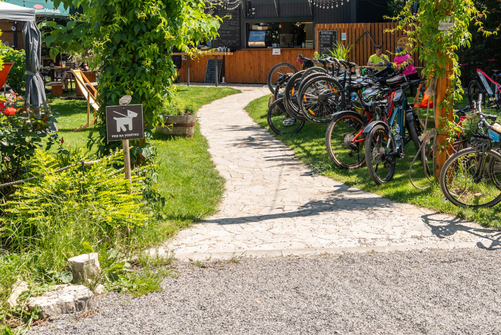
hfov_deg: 37.7
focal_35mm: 52
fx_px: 724
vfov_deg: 25.4
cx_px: 342
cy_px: 50
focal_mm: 29
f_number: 6.3
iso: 200
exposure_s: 1/250
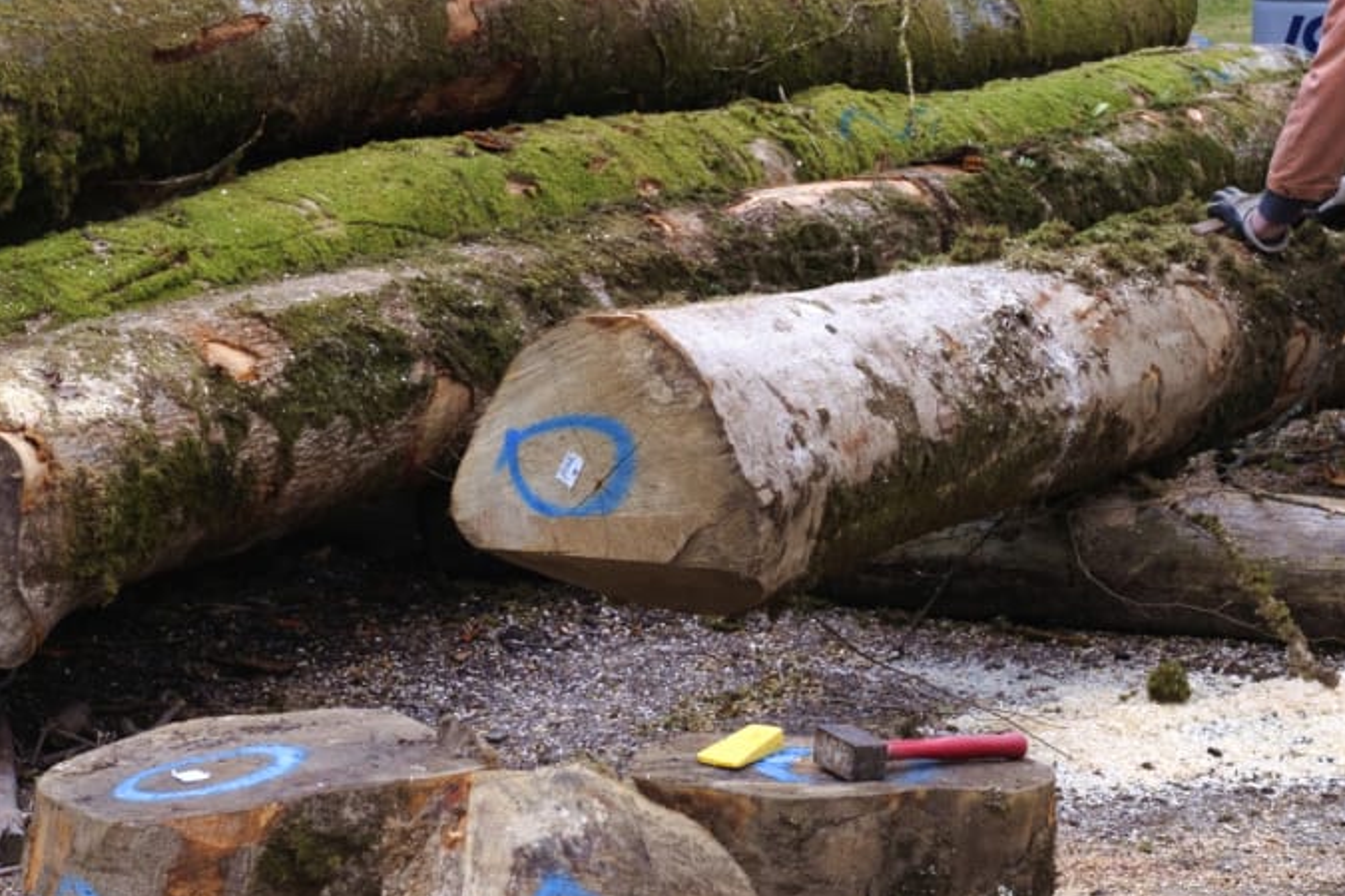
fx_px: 3960
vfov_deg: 12.9
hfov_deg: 19.3
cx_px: 751
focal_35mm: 106
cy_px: 511
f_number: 5.6
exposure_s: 1/250
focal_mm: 35
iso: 400
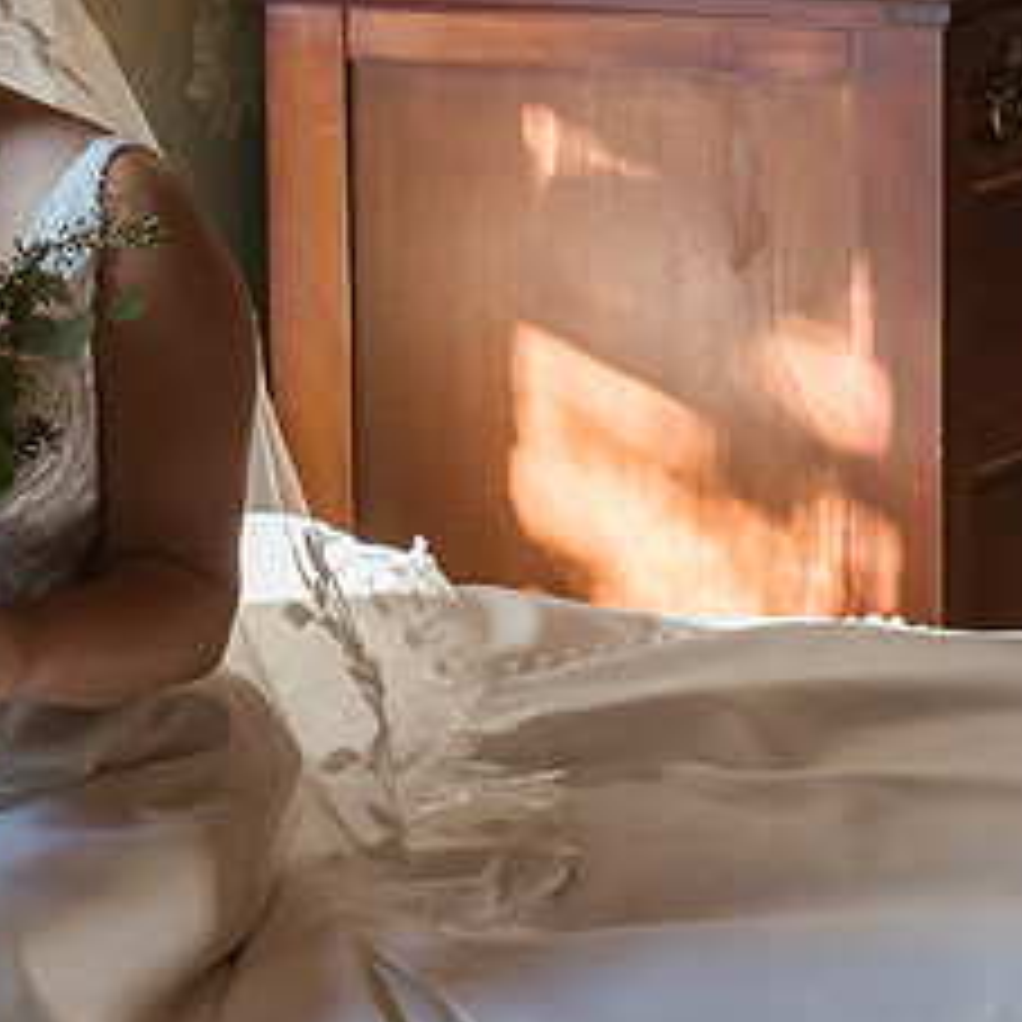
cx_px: -319
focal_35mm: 158
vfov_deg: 11.0
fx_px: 5278
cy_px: 219
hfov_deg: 10.8
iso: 1600
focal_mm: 70
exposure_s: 1/200
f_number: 5
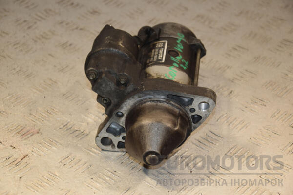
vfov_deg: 12.2
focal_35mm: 112
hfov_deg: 18.2
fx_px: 916
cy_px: 98
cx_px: 146
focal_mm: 75
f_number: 6.3
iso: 800
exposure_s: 1/200
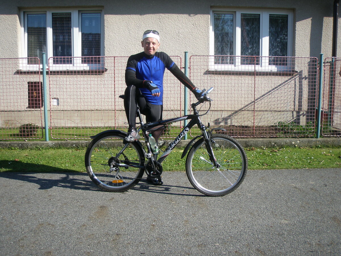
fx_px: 374
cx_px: 170
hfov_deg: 49.0
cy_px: 128
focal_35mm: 38
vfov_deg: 37.7
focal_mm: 6.7
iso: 50
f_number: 3.5
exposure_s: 1/320
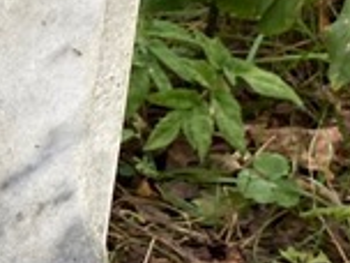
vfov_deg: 10.8
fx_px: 1385
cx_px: -387
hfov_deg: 12.4
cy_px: 28
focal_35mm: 137
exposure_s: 1/384
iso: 32
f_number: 1.8
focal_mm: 4.25
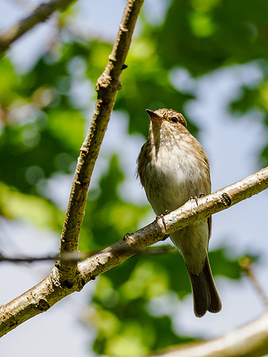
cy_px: 126
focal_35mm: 1036
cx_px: 201
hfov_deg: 1.4
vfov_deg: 1.9
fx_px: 10709
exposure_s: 1/1000
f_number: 4
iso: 200
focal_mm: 300
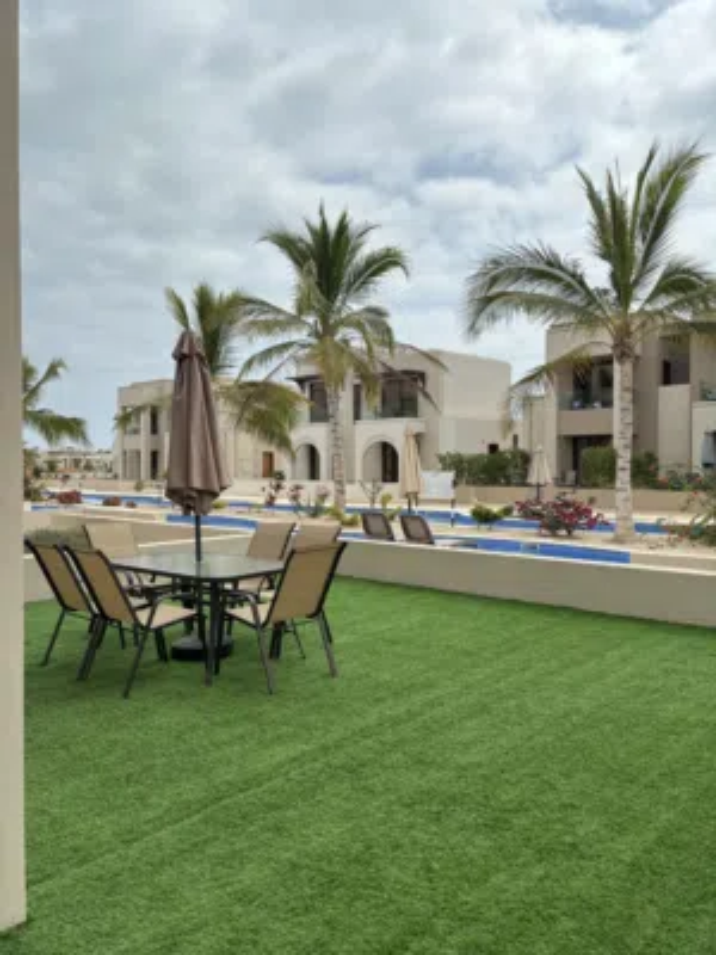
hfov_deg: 53.1
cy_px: 478
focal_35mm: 26
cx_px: 358
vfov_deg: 67.3
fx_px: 717
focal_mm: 5.96
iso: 50
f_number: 1.6
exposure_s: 1/4425
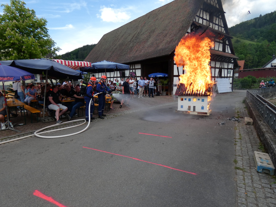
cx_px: 138
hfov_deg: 81.7
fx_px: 159
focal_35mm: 20
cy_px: 104
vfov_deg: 66.0
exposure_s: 1/800
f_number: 2.8
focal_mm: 3.6
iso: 80
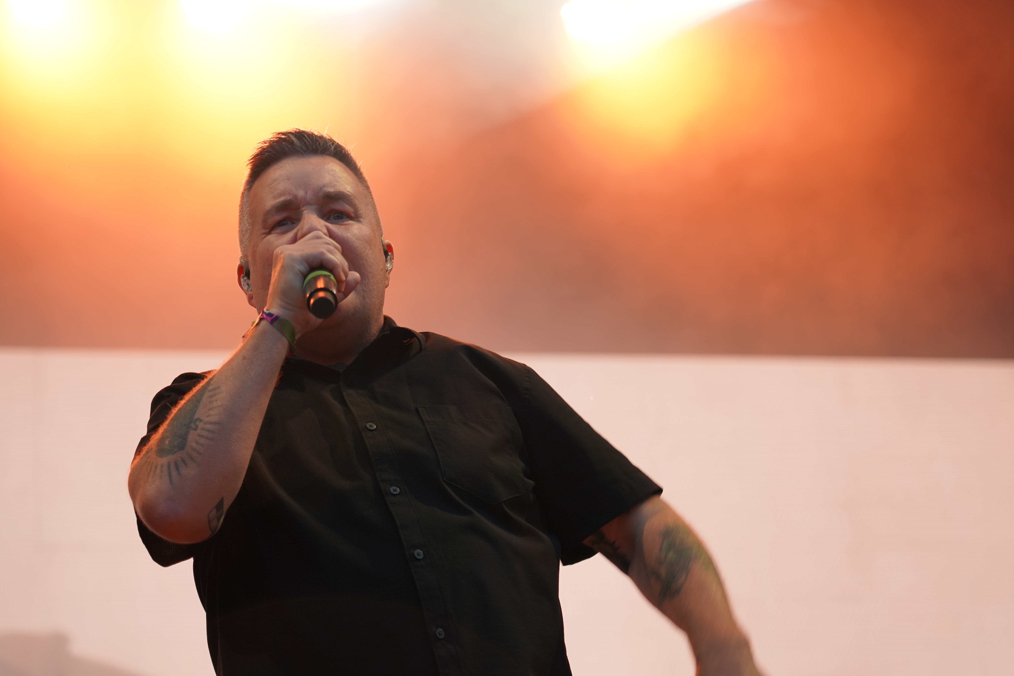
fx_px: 2957
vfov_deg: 13.0
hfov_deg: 19.5
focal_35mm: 105
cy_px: 338
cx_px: 507
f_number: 4
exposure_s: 1/160
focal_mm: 105
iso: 640
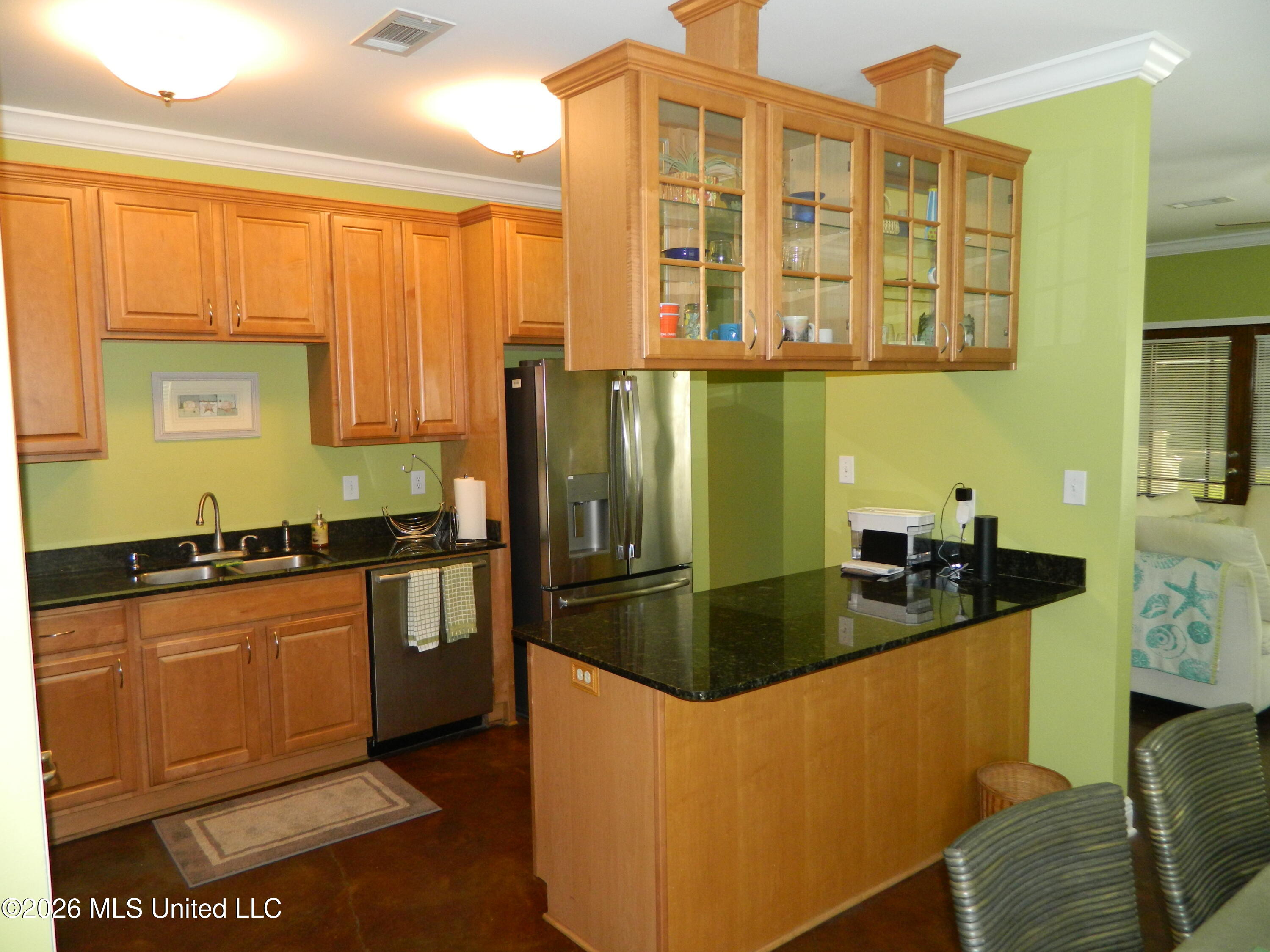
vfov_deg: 54.9
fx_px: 917
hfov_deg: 69.4
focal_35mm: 25
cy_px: 476
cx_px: 635
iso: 200
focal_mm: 4.5
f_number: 3.1
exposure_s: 1/30
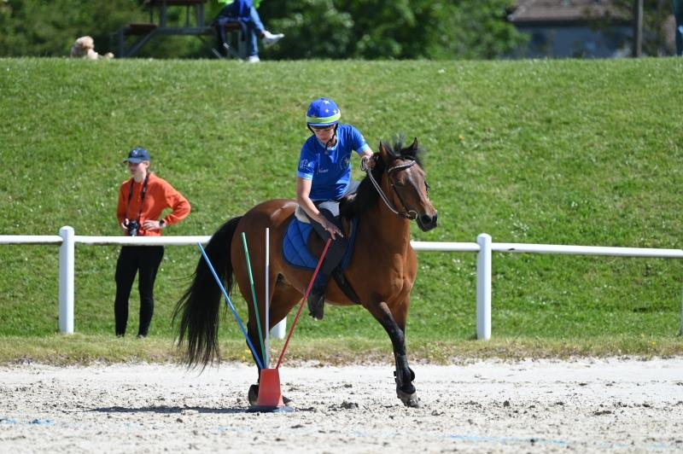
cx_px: 342
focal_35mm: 400
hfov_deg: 5.2
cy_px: 227
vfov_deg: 3.4
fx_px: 7582
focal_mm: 400
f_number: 5.6
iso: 360
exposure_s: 1/1250
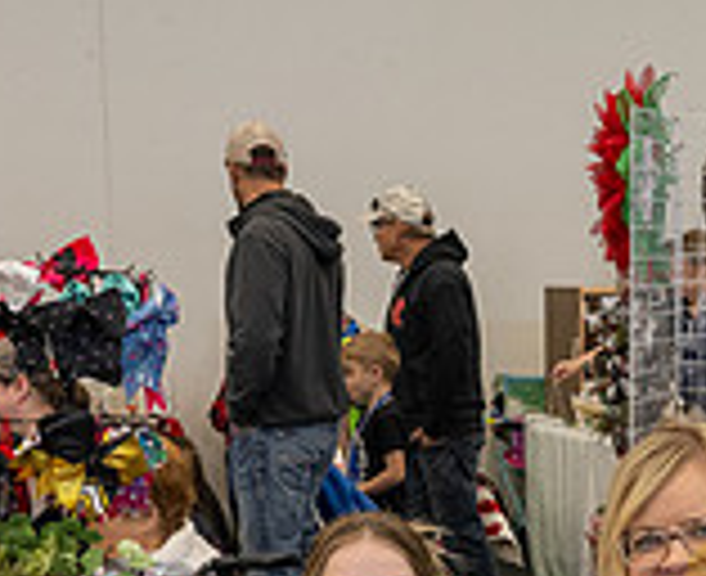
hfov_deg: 17.2
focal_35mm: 109
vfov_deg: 13.5
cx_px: 633
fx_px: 2295
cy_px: 838
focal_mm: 24
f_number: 5.6
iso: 1250
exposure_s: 1/125
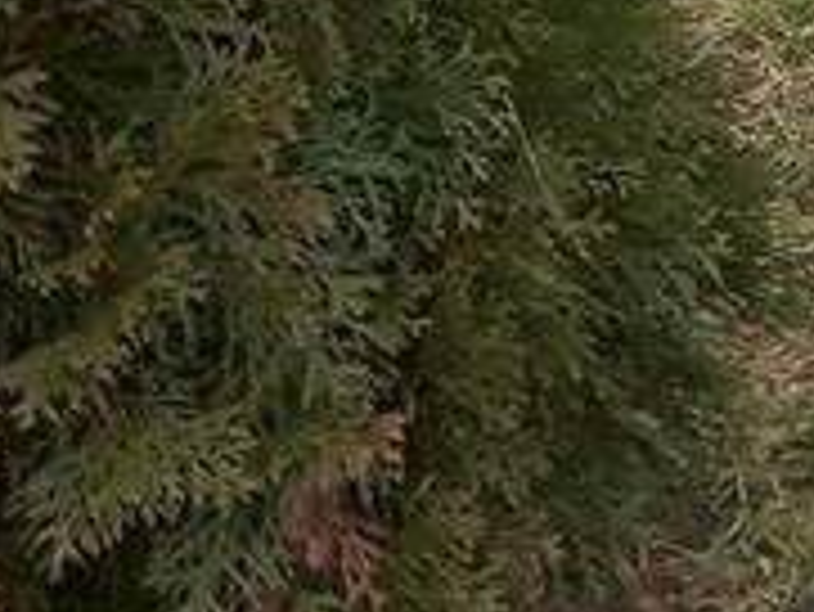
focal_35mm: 166
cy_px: -950
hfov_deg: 10.9
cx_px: 1592
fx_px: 3906
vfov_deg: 8.1
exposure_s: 1/111
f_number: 2.8
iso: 125
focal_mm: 3.38
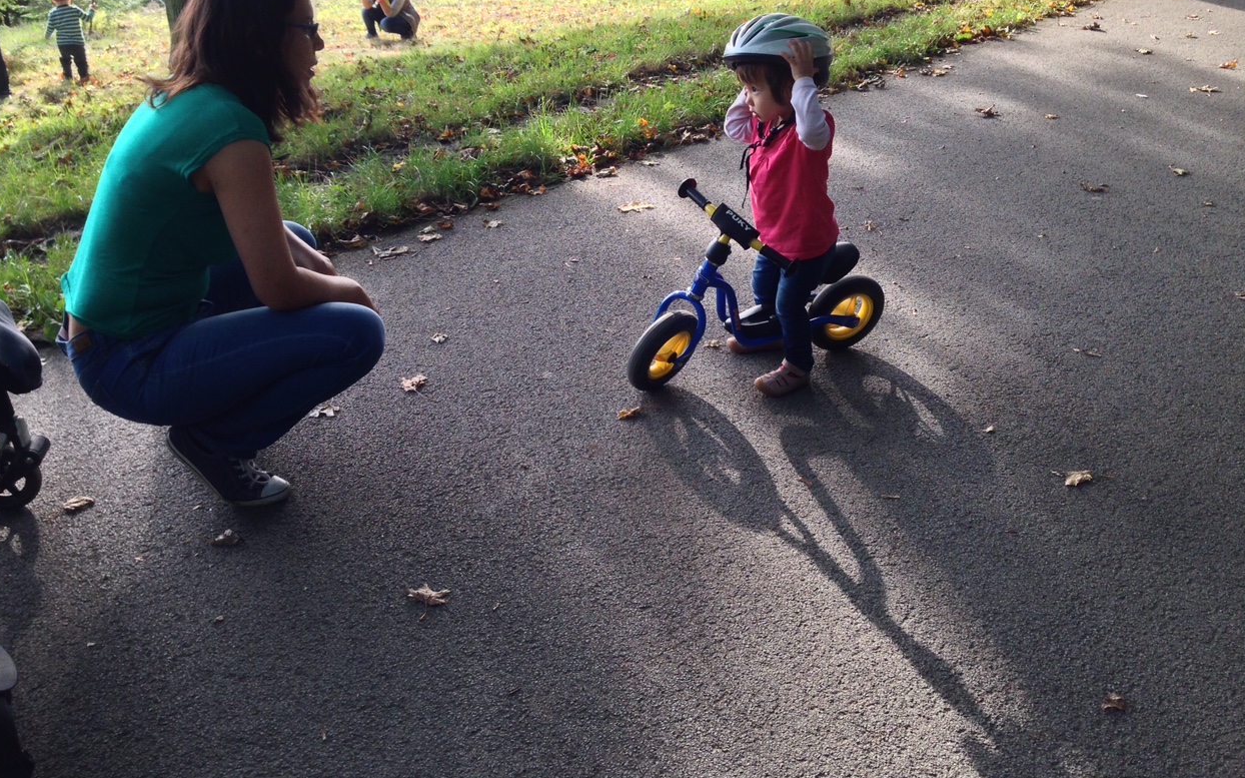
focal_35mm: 36
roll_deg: +1.2
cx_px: 612
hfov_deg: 54.0
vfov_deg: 35.3
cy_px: 352
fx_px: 1221
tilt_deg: -27.5
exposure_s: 1/120
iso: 50
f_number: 2.4
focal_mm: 4.12
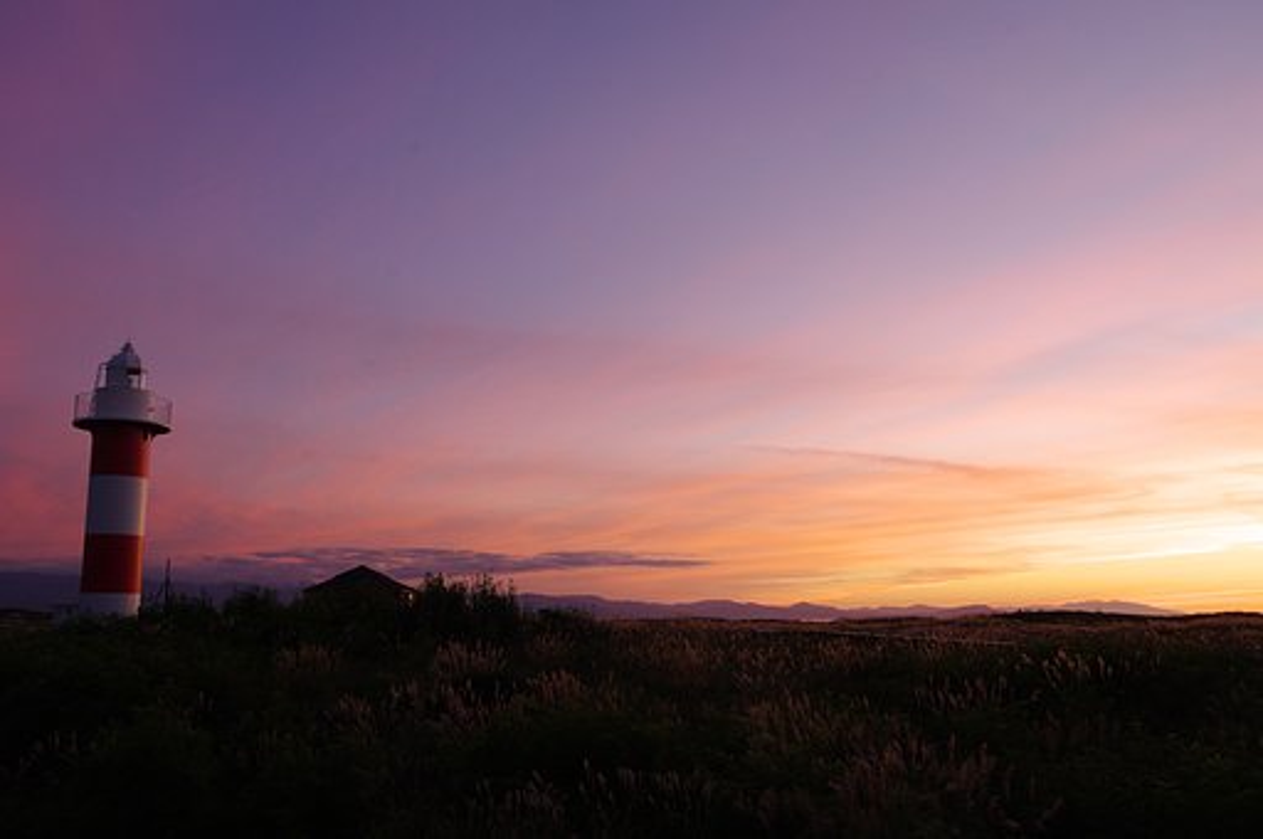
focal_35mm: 32
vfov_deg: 41.6
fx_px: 1104
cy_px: 420
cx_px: 632
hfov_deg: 59.6
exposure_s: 1/15
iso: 400
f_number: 11
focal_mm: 21
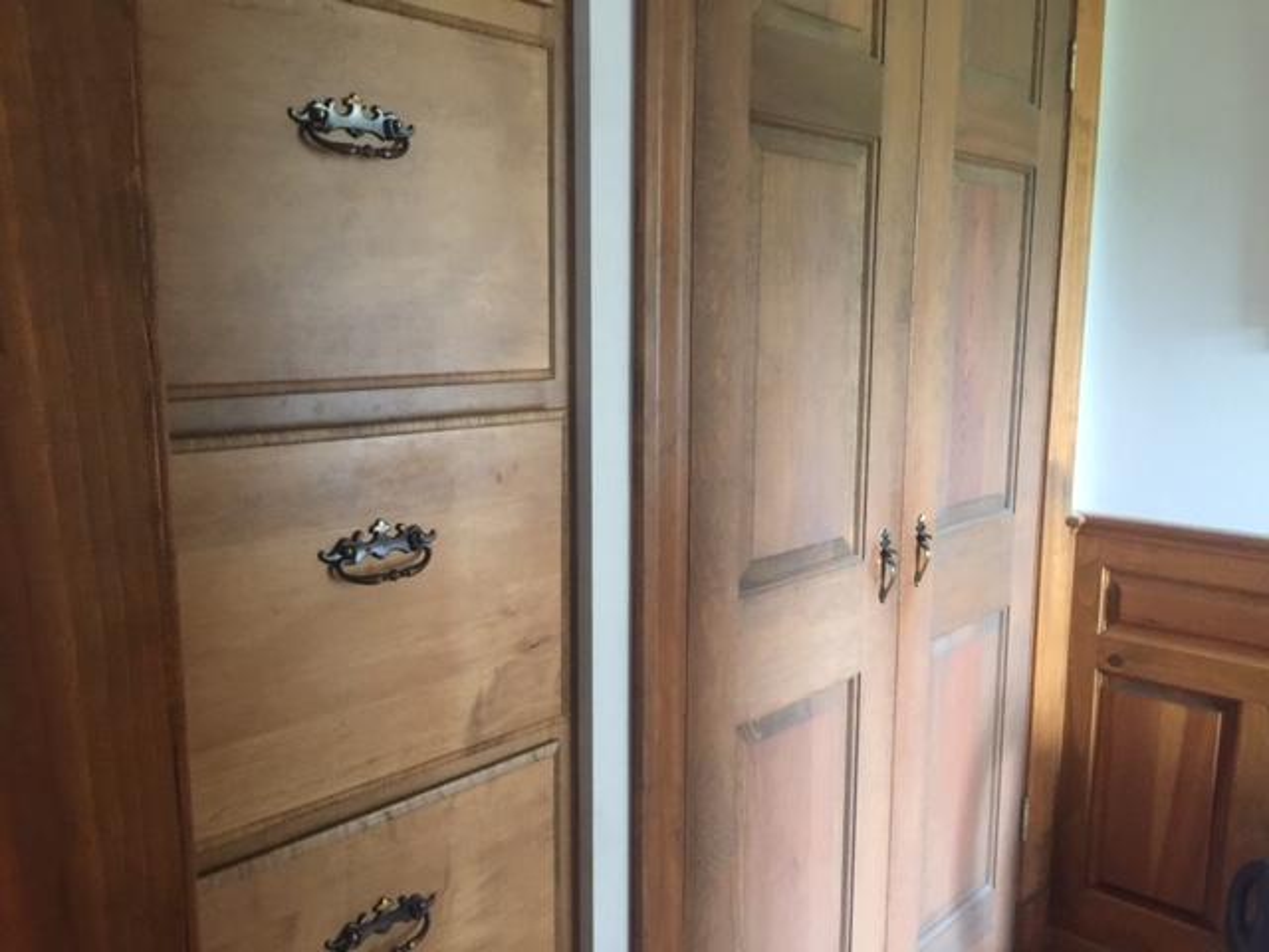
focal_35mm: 29
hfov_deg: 61.7
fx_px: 1063
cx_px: 634
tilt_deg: -7.3
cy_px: 476
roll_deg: -1.0
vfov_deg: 48.2
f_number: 2.2
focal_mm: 4.15
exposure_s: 1/4
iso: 64
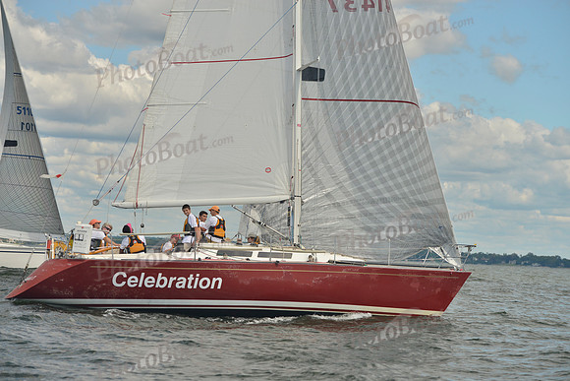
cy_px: 190
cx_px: 285
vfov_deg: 13.7
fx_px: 1584
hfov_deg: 20.4
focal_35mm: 100
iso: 200
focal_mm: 100
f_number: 5.6
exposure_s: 1/800
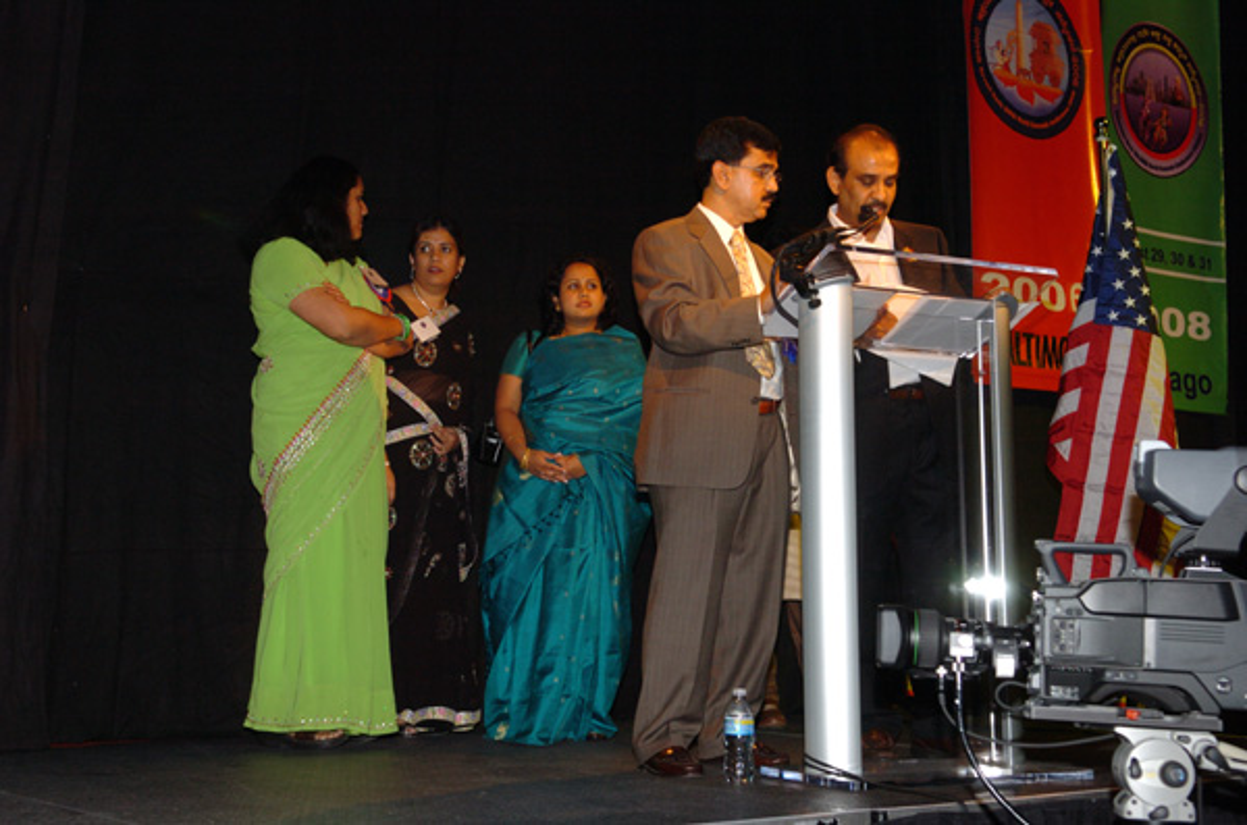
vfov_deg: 27.9
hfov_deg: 41.2
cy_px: 412
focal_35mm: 48
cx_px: 624
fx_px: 1659
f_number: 4
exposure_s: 1/100
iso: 400
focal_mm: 32
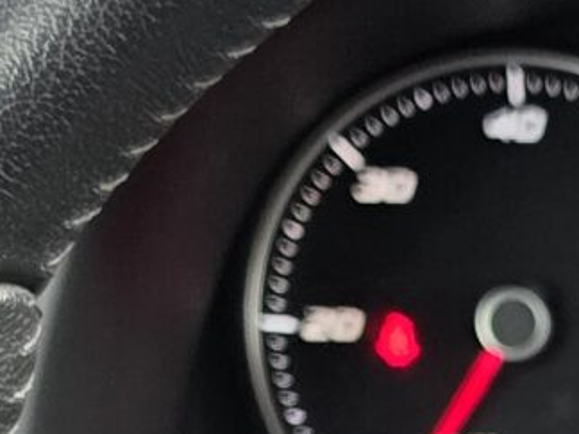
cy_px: 888
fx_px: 3044
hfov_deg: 10.5
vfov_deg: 7.8
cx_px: 845
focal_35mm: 182
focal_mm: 6.5
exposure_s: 1/180
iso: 125
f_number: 1.4
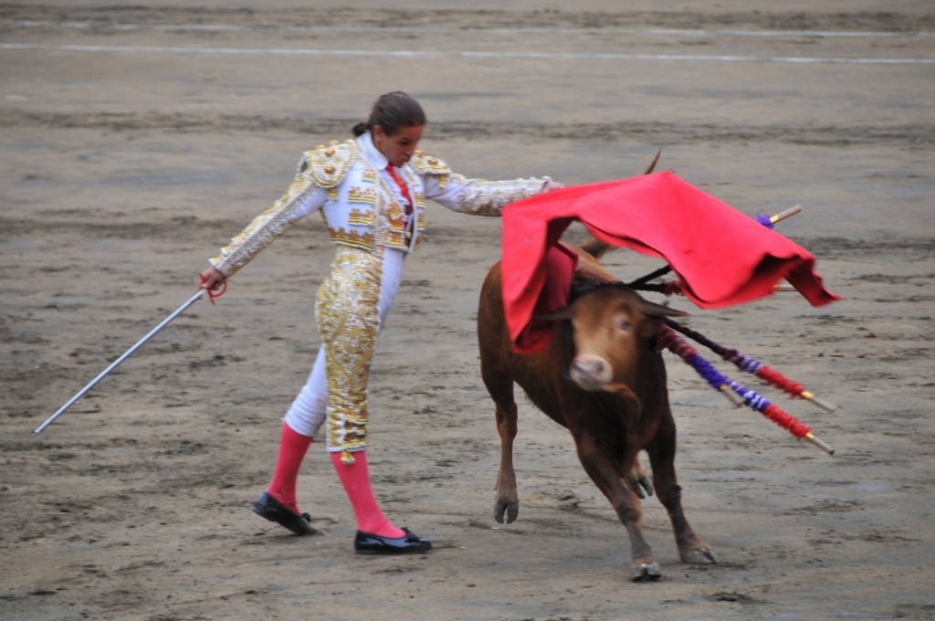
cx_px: 468
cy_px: 310
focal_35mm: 300
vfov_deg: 4.6
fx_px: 7782
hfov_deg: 6.9
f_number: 5.6
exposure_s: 1/180
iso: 250
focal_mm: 200
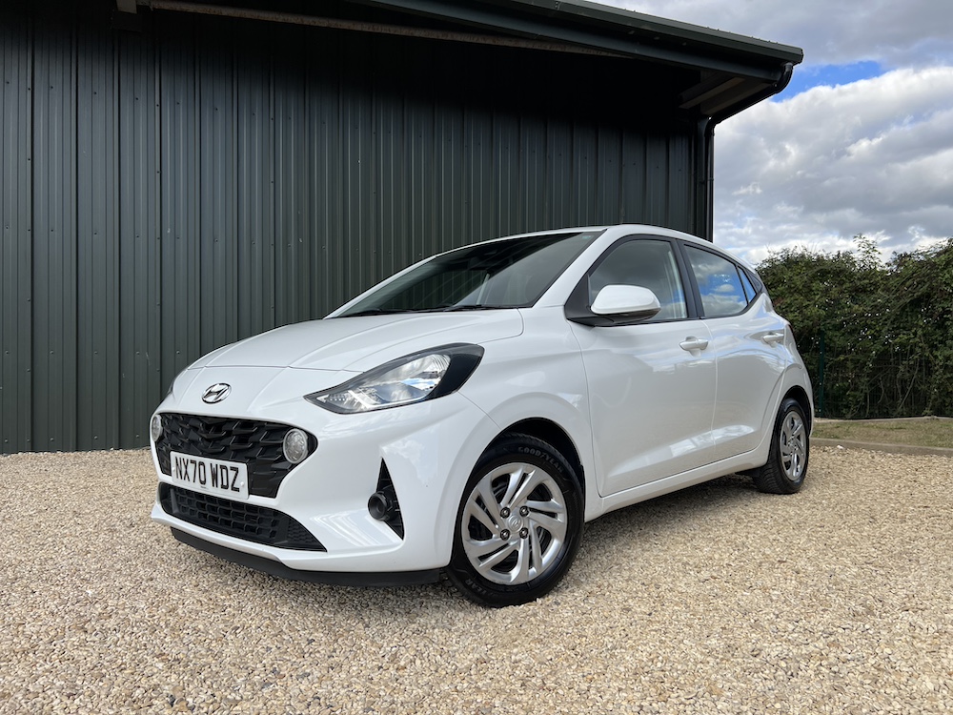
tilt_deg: +1.7
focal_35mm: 26
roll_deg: +0.1
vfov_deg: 53.1
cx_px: 476
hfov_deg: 67.3
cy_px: 358
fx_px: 716
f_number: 1.5
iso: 50
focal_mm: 5.7
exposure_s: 1/1621
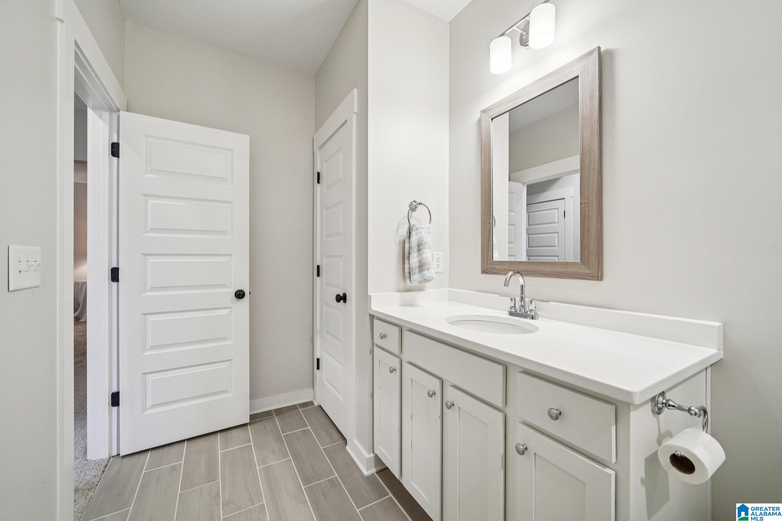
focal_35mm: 14
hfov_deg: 104.3
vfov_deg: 81.2
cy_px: 260
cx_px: 391
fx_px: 304
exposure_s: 1/13
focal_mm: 14
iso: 400
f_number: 8
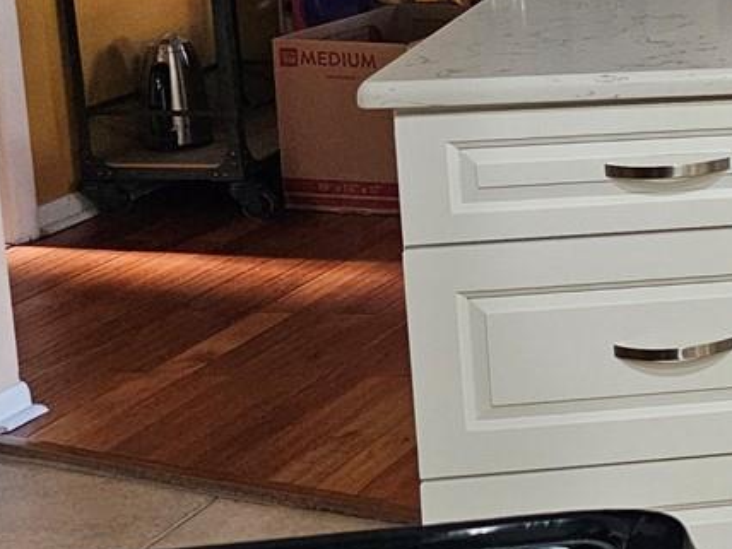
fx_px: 1819
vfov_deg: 16.5
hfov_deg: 17.8
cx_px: 1356
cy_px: -84
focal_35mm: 86
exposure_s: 1/120
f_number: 1.7
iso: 800
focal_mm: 6.3
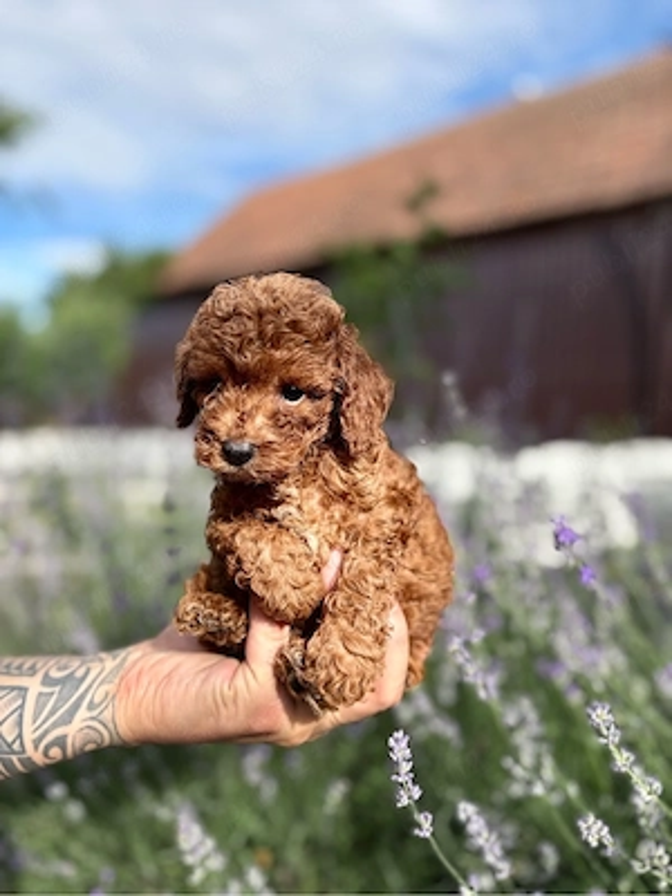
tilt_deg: -1.3
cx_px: 336
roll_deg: -3.0
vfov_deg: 67.3
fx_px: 673
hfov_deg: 53.1
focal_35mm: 26
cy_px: 448
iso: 50
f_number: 1.6
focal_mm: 5.96
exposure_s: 1/1451
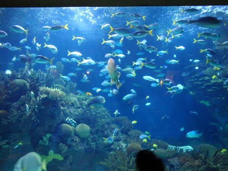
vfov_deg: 49.7
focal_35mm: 28
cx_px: 114
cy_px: 86
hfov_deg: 63.4
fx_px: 184
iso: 1000
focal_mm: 5
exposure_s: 1/8
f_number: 3.9
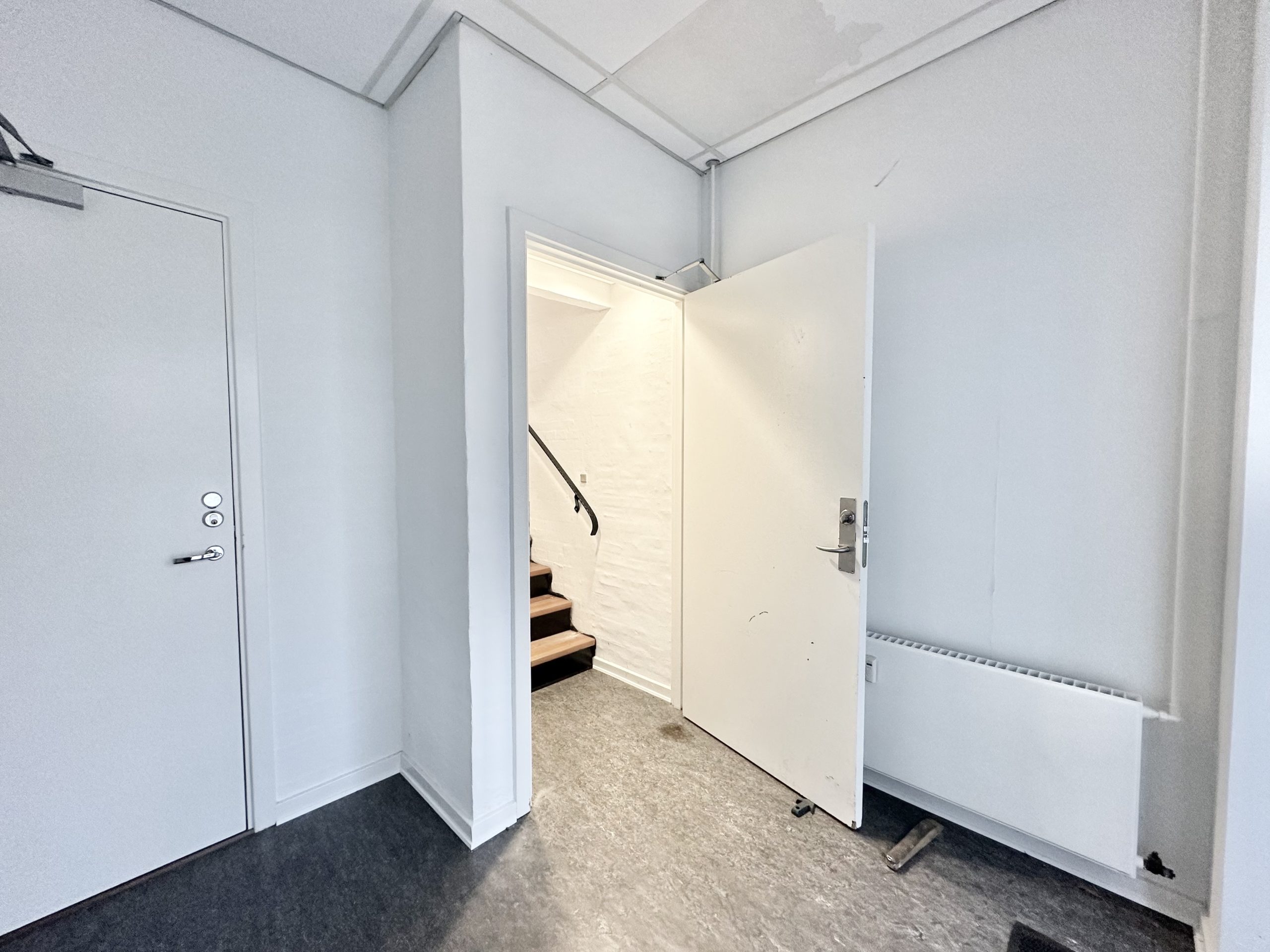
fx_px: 514
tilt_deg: -2.1
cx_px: 635
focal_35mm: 14
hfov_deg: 102.1
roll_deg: -0.2
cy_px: 476
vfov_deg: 85.7
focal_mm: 2.22
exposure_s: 1/100
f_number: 2.2
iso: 160
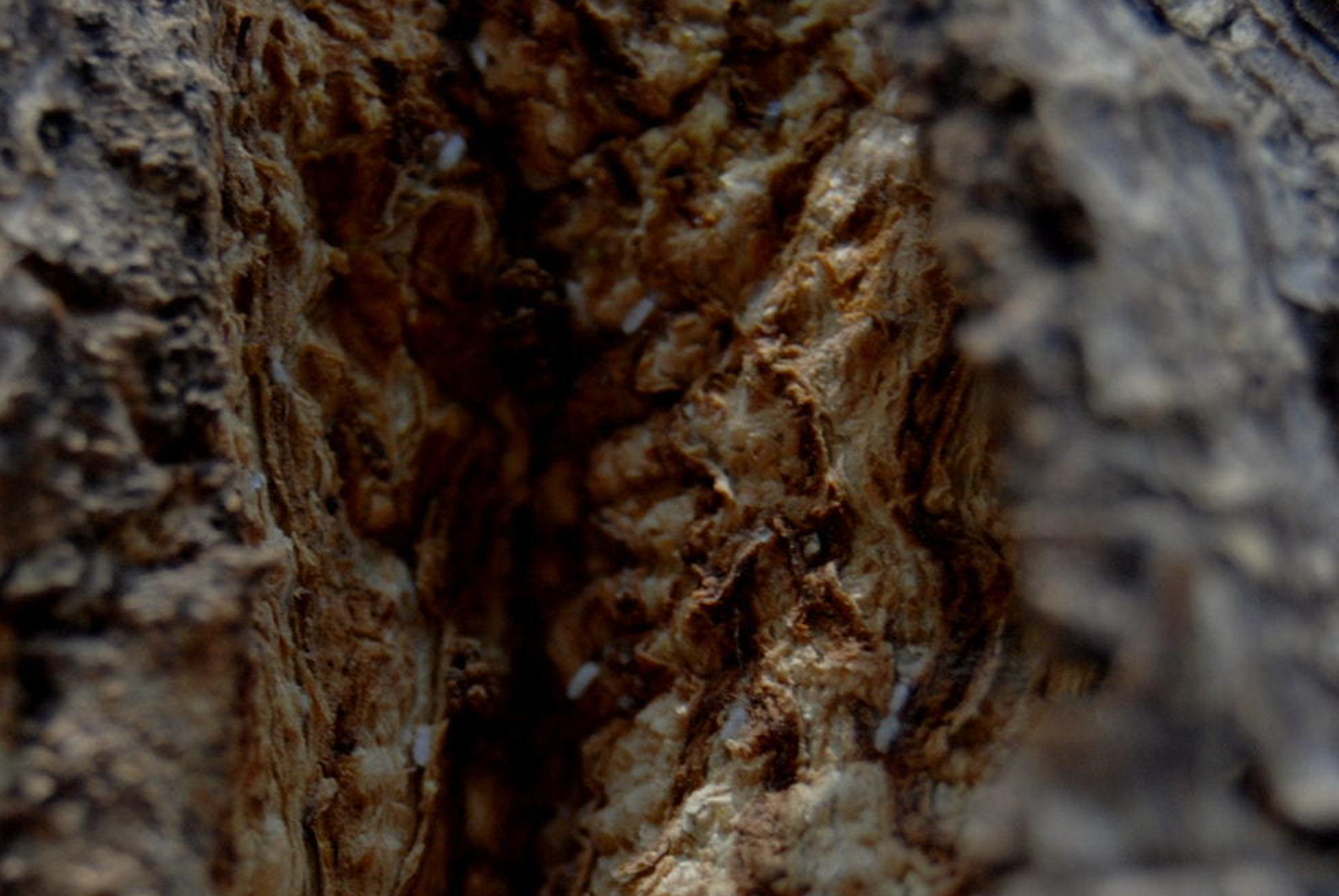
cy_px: 861
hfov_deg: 12.6
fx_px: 6070
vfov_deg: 8.4
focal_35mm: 163
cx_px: 508
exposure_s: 1/60
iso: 100
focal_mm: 52
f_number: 5.6
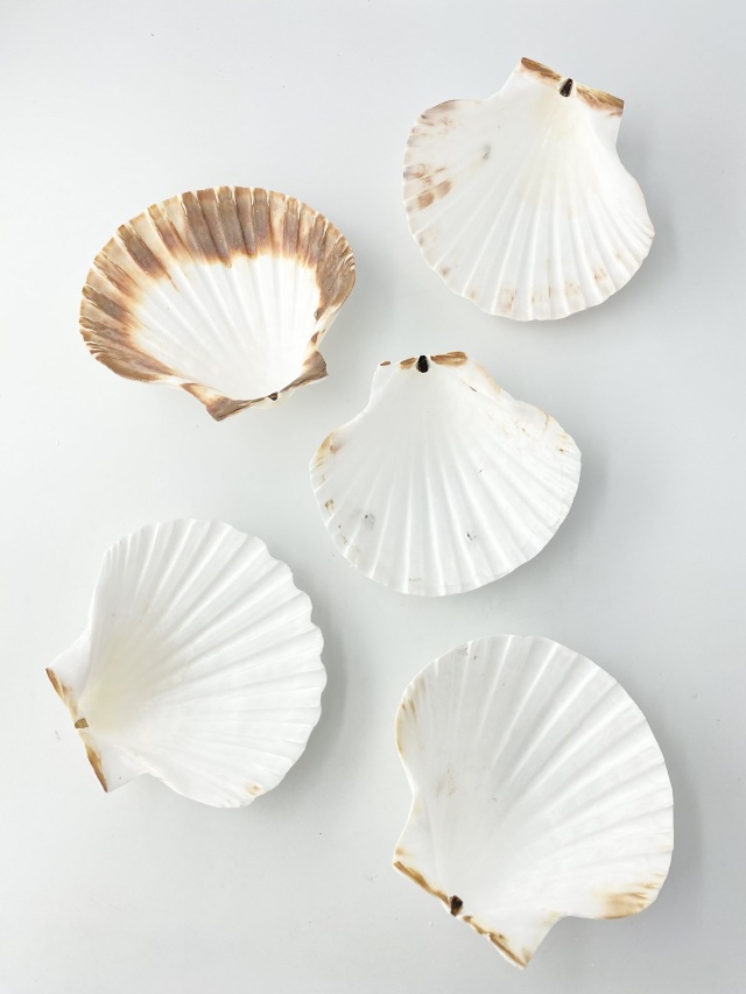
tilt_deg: -79.7
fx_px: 747
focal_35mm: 26
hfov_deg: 53.1
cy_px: 497
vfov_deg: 67.3
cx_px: 373
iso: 32
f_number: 1.8
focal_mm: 4.25
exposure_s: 1/428
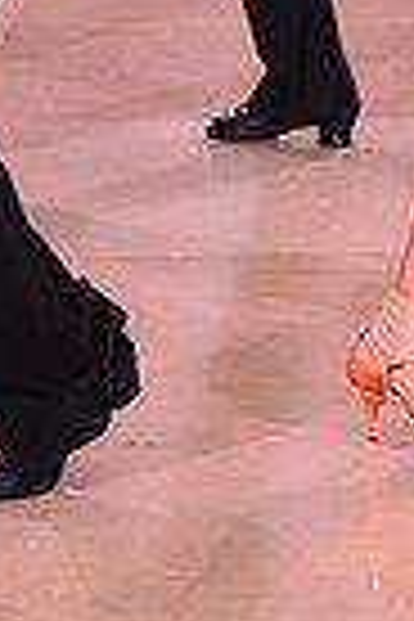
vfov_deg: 7.4
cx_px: 173
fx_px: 4709
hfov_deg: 5.0
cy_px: -410
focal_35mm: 273
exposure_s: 1/320
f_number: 7.1
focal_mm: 65
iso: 2500
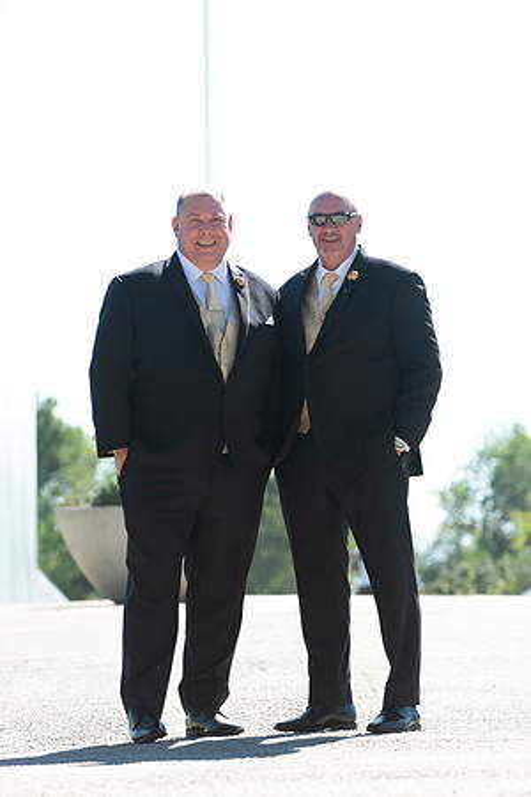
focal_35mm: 262
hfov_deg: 5.2
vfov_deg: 7.9
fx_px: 5802
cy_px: 405
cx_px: 261
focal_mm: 170
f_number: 5.6
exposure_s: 1/1000
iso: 400
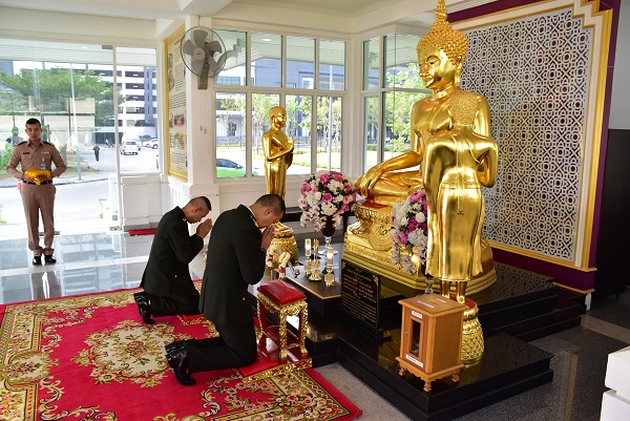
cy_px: 210
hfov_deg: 67.3
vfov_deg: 48.0
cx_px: 315
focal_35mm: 27
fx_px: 473
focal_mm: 18
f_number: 5.6
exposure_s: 1/320
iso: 1000
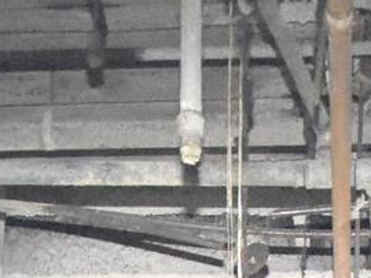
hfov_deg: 18.3
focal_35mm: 107
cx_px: 284
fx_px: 1146
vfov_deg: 10.0
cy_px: 855
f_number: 4
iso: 6400
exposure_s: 1/60
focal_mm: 10
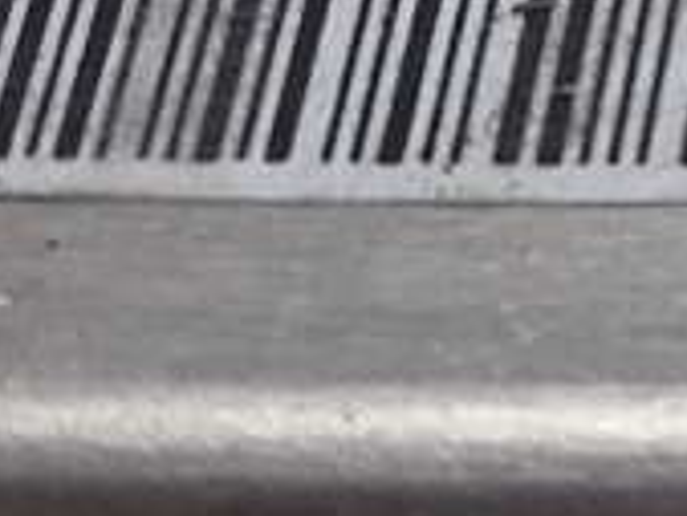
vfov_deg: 7.0
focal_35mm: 205
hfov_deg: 8.9
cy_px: -475
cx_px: 1520
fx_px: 4071
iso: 50
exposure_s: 1/100
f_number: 1.9
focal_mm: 3.7
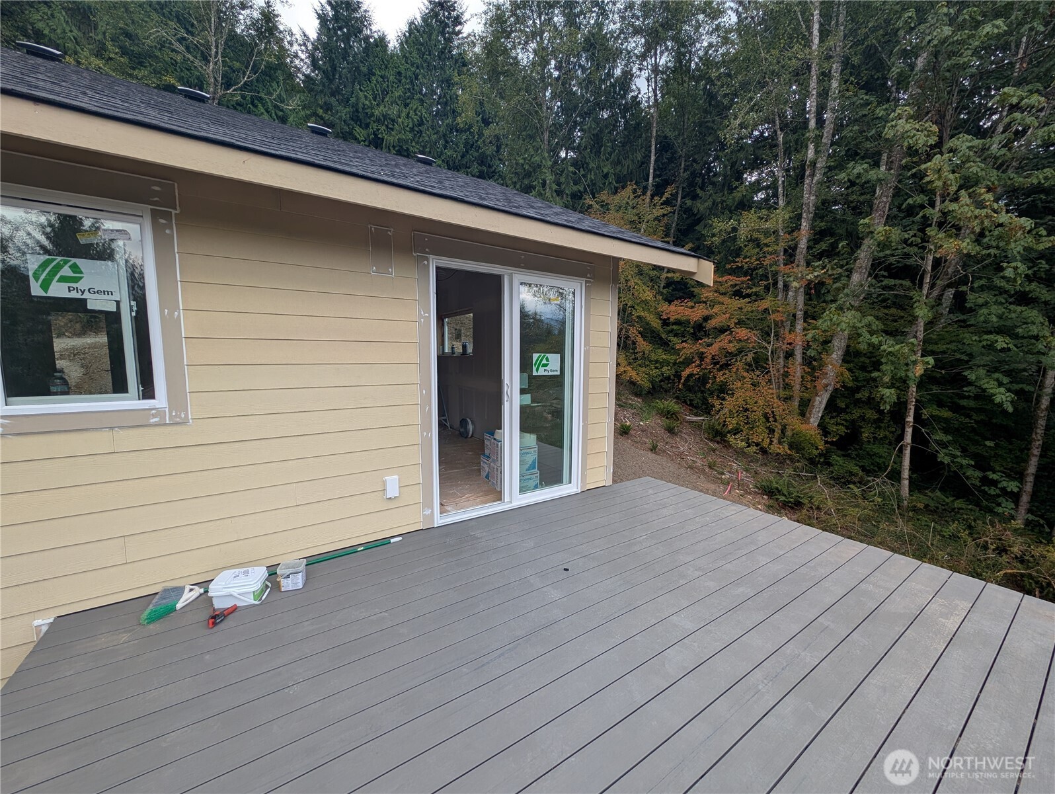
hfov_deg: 110.5
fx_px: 366
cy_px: 397
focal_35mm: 12
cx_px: 528
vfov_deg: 94.6
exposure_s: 1/663
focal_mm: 2.23
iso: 44
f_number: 1.95
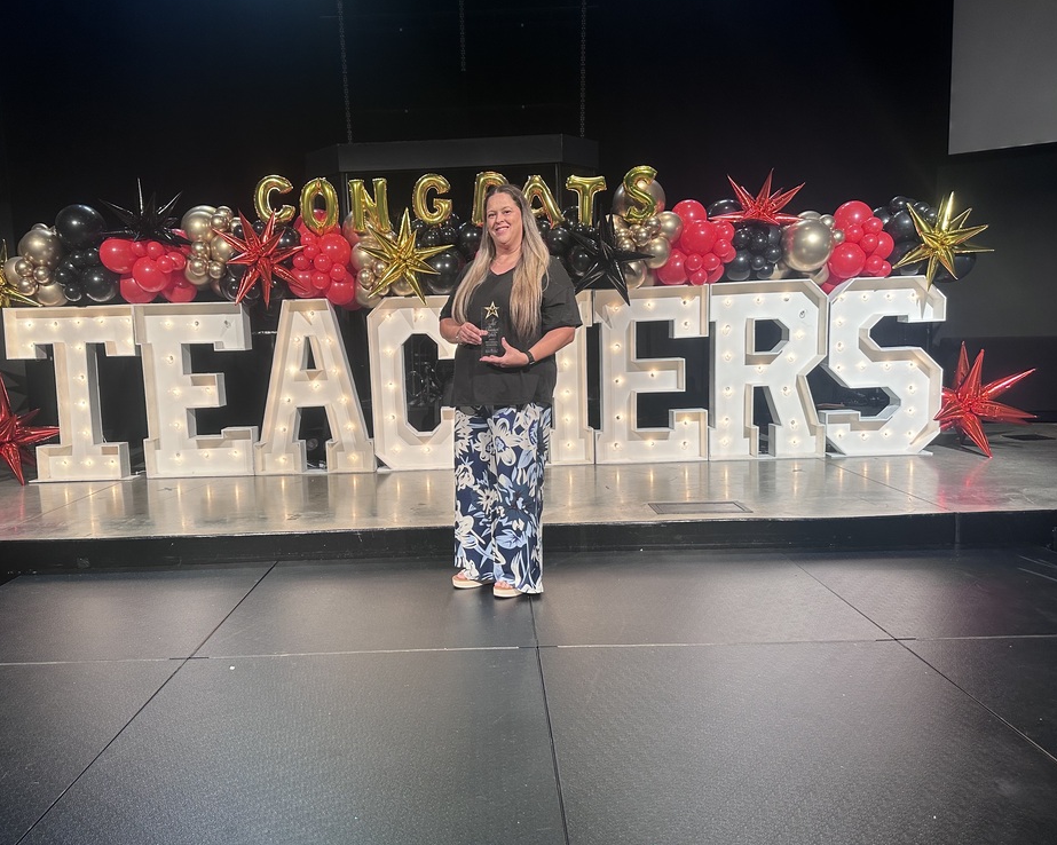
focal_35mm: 26
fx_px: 813
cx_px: 475
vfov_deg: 54.9
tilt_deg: -7.4
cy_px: 432
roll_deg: +2.6
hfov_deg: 65.9
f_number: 1.78
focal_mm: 6.86
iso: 160
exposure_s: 1/120
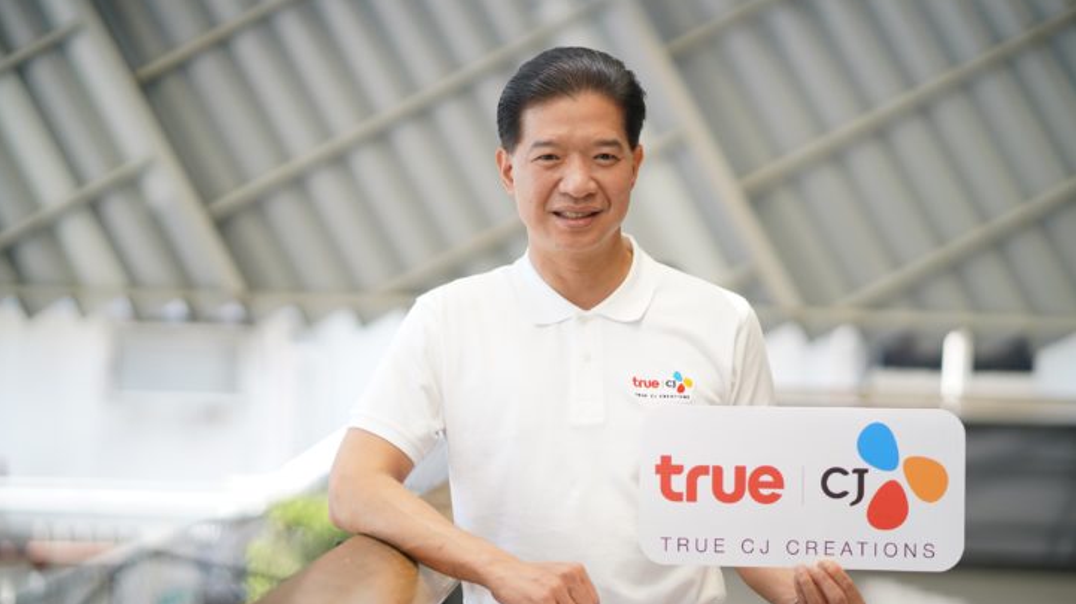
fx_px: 2567
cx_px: 537
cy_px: 350
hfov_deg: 23.7
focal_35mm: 90
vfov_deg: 13.4
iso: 1600
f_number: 1.8
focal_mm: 85
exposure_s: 1/3200
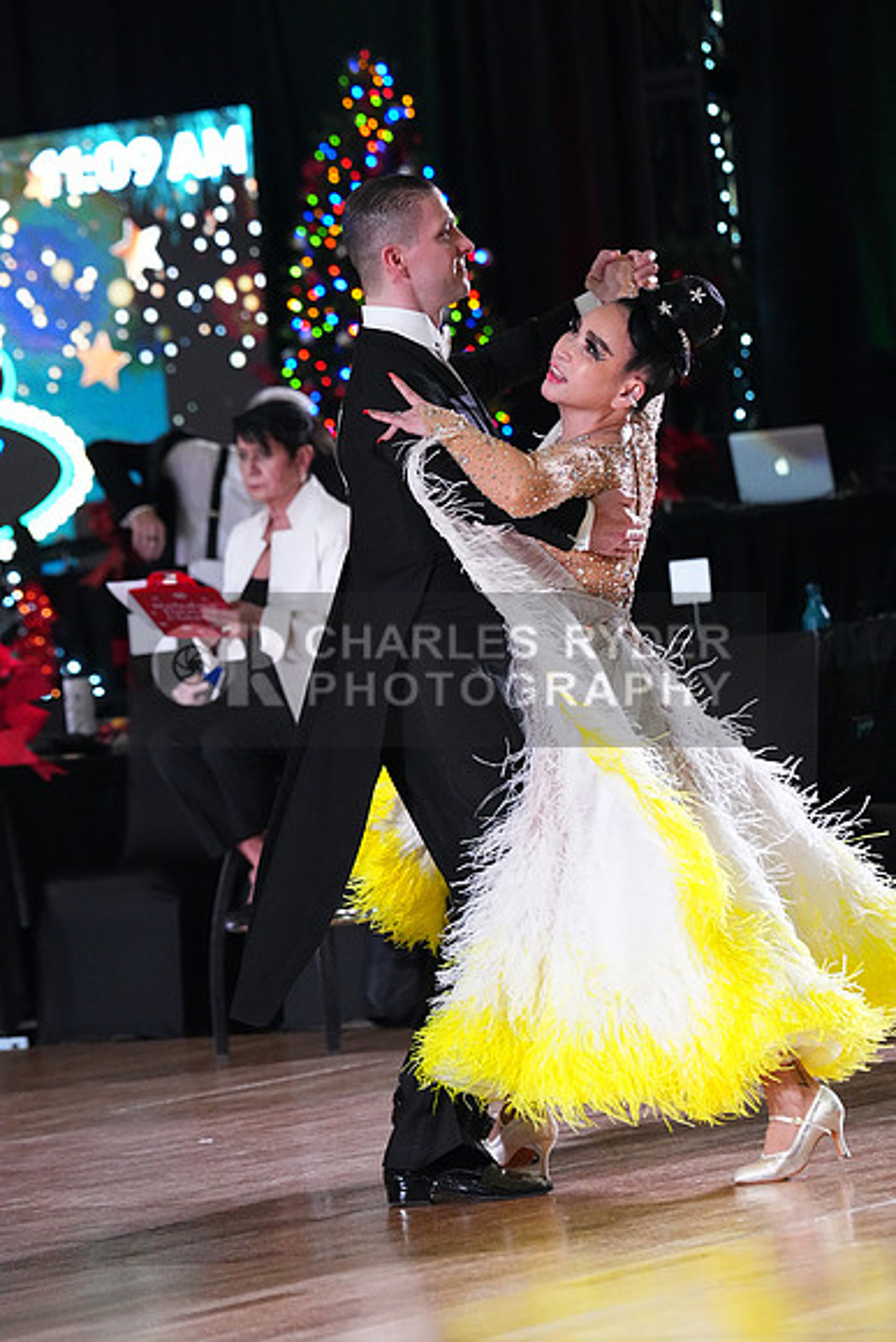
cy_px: 671
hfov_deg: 7.6
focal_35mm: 180
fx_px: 6715
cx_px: 448
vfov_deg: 11.4
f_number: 5.6
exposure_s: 1/400
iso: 10000
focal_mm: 180
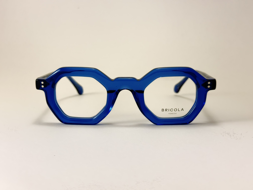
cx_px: 126
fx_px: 351
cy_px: 95
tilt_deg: -9.1
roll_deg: -0.4
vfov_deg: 30.3
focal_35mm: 48
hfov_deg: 39.7
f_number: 1.78
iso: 50
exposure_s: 1/100
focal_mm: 6.76
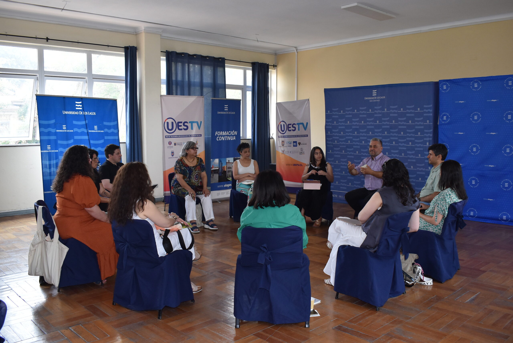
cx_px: 256
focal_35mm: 32
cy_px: 172
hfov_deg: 59.5
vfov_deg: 41.8
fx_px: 449
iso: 800
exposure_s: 1/125
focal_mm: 21
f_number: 5.6
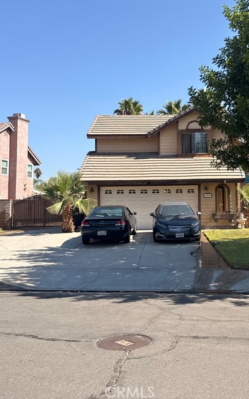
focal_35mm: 40
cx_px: 189
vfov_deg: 49.1
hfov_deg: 31.4
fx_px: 434
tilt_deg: +4.8
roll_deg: +0.8
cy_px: 165
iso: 80
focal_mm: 6.76
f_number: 1.78
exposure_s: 1/3021
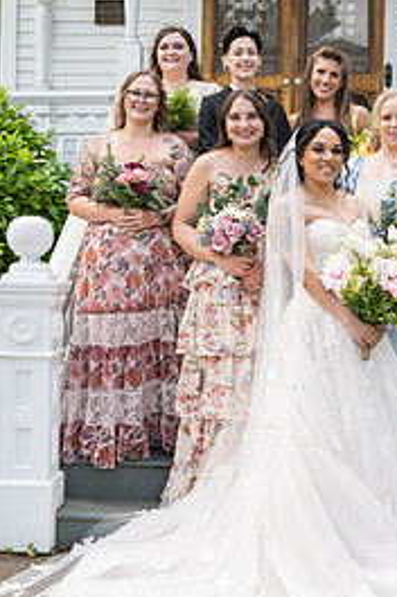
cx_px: 264
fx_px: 1128
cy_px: 273
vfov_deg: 29.7
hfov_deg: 19.9
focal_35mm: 68
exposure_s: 1/400
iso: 400
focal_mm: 40
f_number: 5
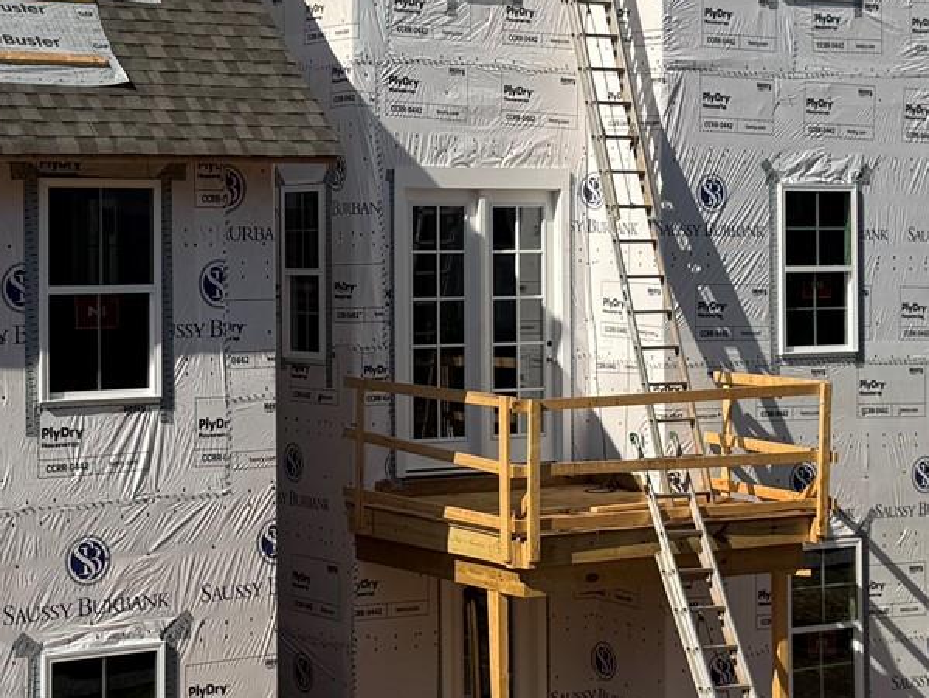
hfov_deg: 23.8
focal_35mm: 82
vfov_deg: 18.0
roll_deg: +0.4
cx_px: 347
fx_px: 2202
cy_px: 231
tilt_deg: -0.6
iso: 80
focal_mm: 6.76
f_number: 1.78
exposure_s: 1/7092
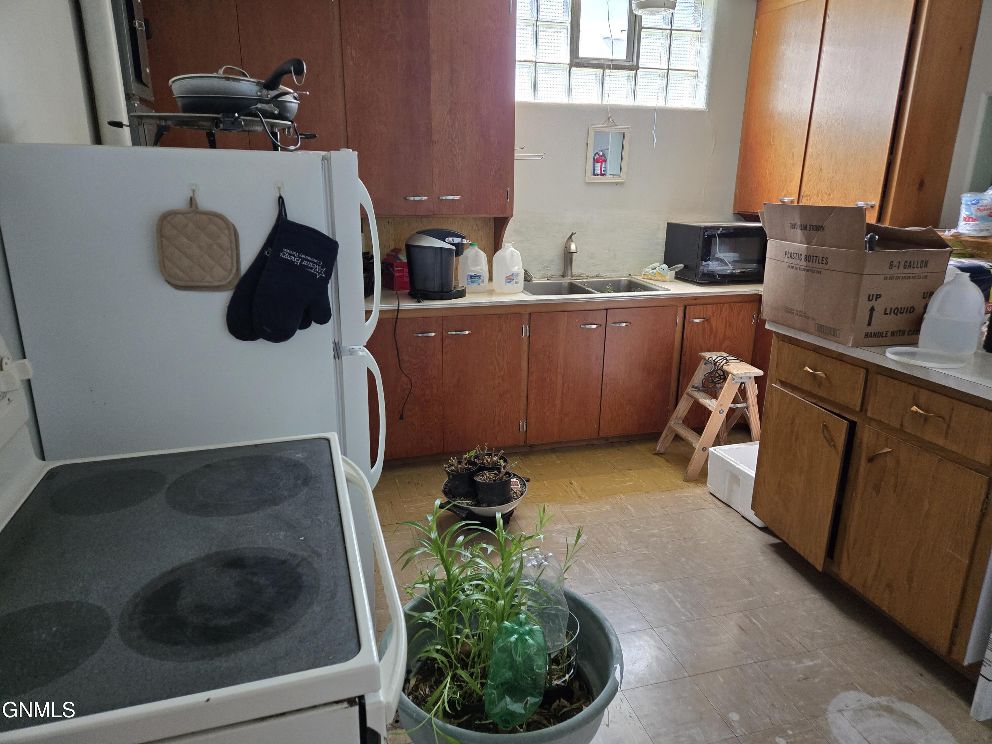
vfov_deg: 58.9
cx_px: 496
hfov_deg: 73.9
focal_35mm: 23
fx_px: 659
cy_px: 372
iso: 500
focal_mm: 5.4
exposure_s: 1/120
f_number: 1.8
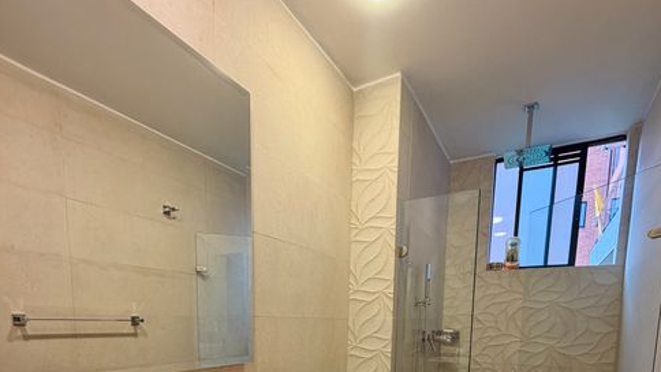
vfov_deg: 45.4
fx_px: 368
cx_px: 339
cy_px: 370
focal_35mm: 21
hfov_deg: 83.8
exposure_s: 1/120
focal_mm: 2.22
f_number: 2.2
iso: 160
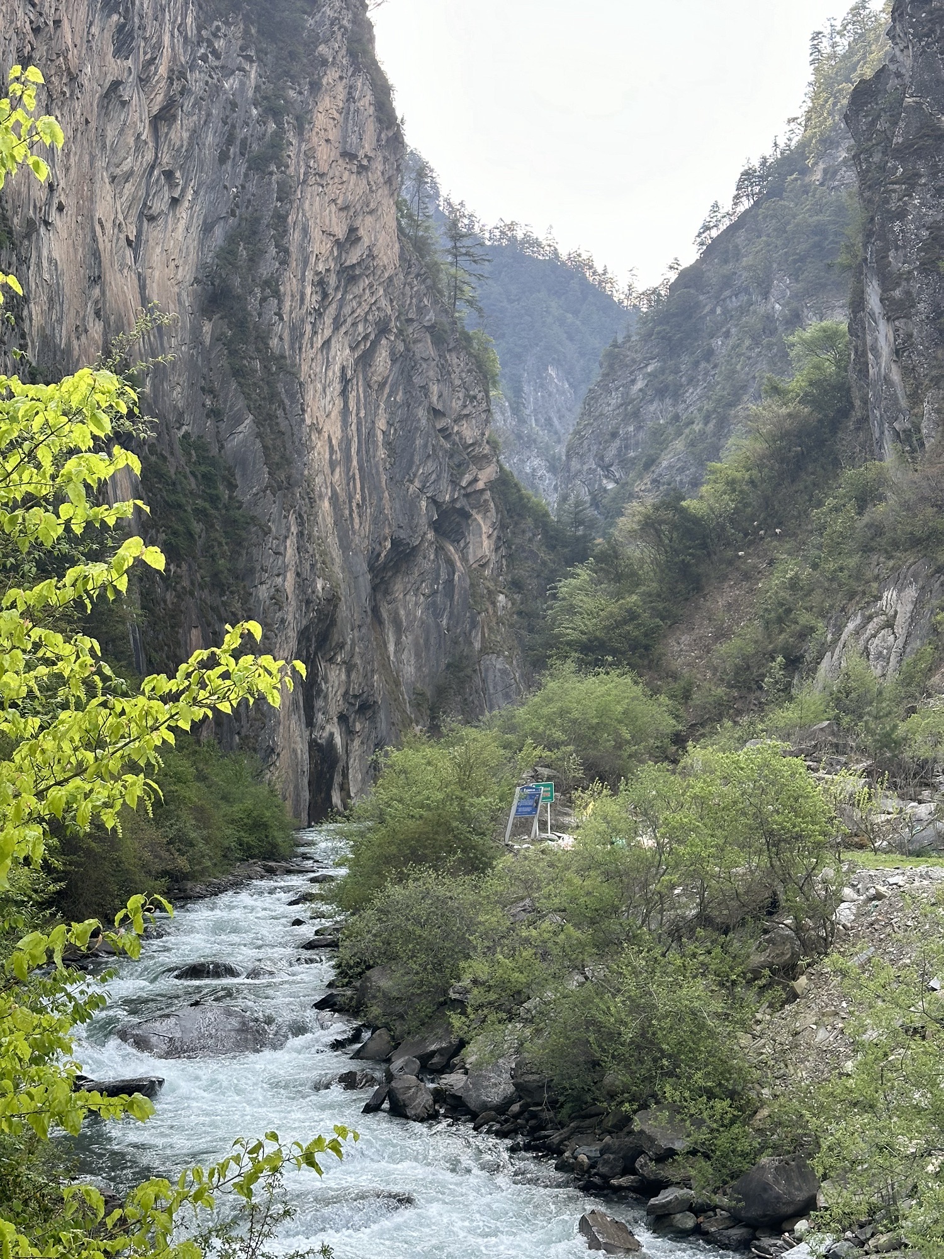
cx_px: 472
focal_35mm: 48
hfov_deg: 30.3
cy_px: 630
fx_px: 1745
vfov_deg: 39.7
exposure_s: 1/313
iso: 64
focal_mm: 6.86
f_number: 1.78
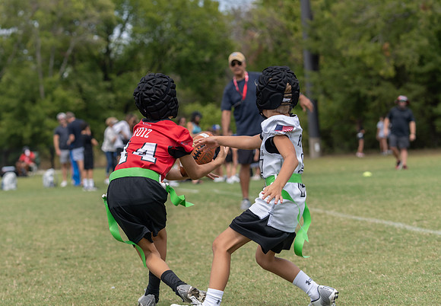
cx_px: 153
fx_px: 1231
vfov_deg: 14.1
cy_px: 114
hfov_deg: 20.3
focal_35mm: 99
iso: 100
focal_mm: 77
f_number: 3.5
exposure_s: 1/1250
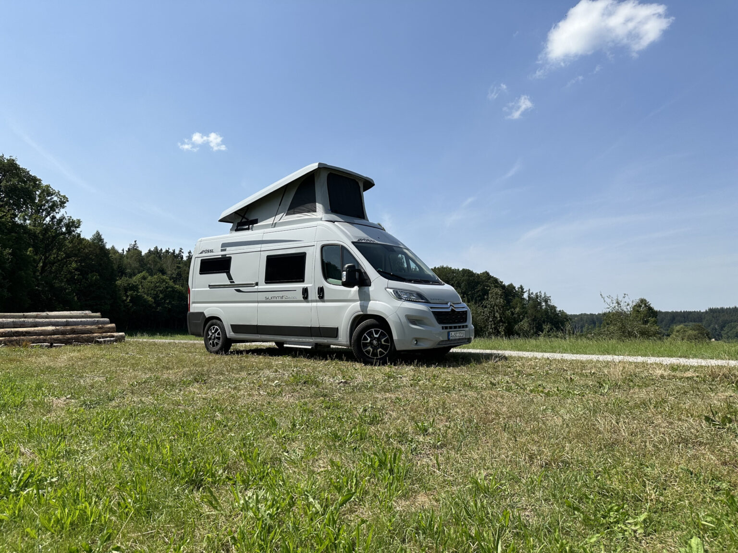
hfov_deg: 71.6
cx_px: 369
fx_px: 512
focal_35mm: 24
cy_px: 276
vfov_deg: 56.8
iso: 80
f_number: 1.78
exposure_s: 1/5848
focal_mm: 6.86
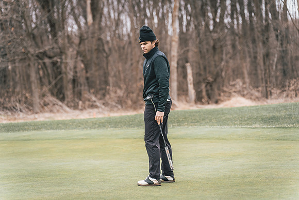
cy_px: 100
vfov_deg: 12.5
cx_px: 150
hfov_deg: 18.6
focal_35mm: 110
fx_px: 914
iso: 640
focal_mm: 106
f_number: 2.8
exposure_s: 1/4000
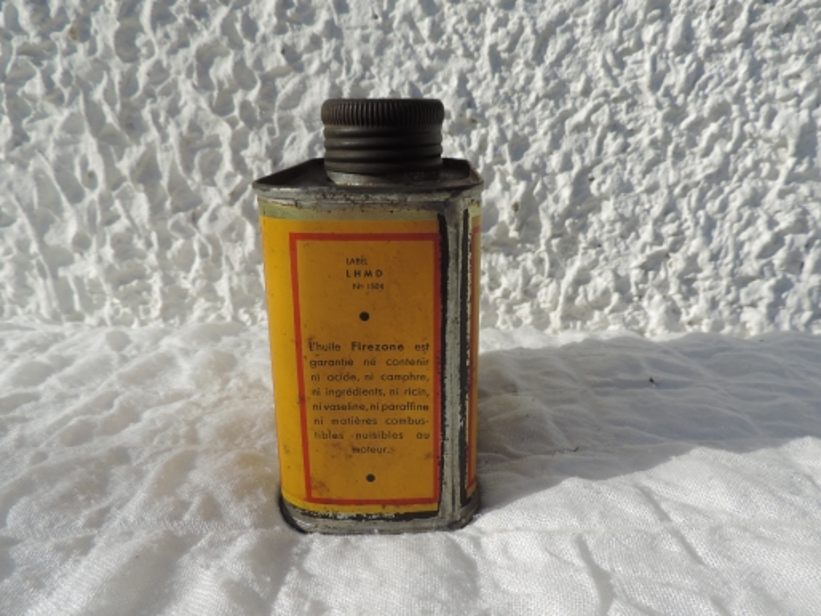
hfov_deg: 63.4
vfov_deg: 49.7
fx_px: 664
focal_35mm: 28
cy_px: 340
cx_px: 412
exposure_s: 1/1600
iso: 80
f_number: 3
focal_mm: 4.3
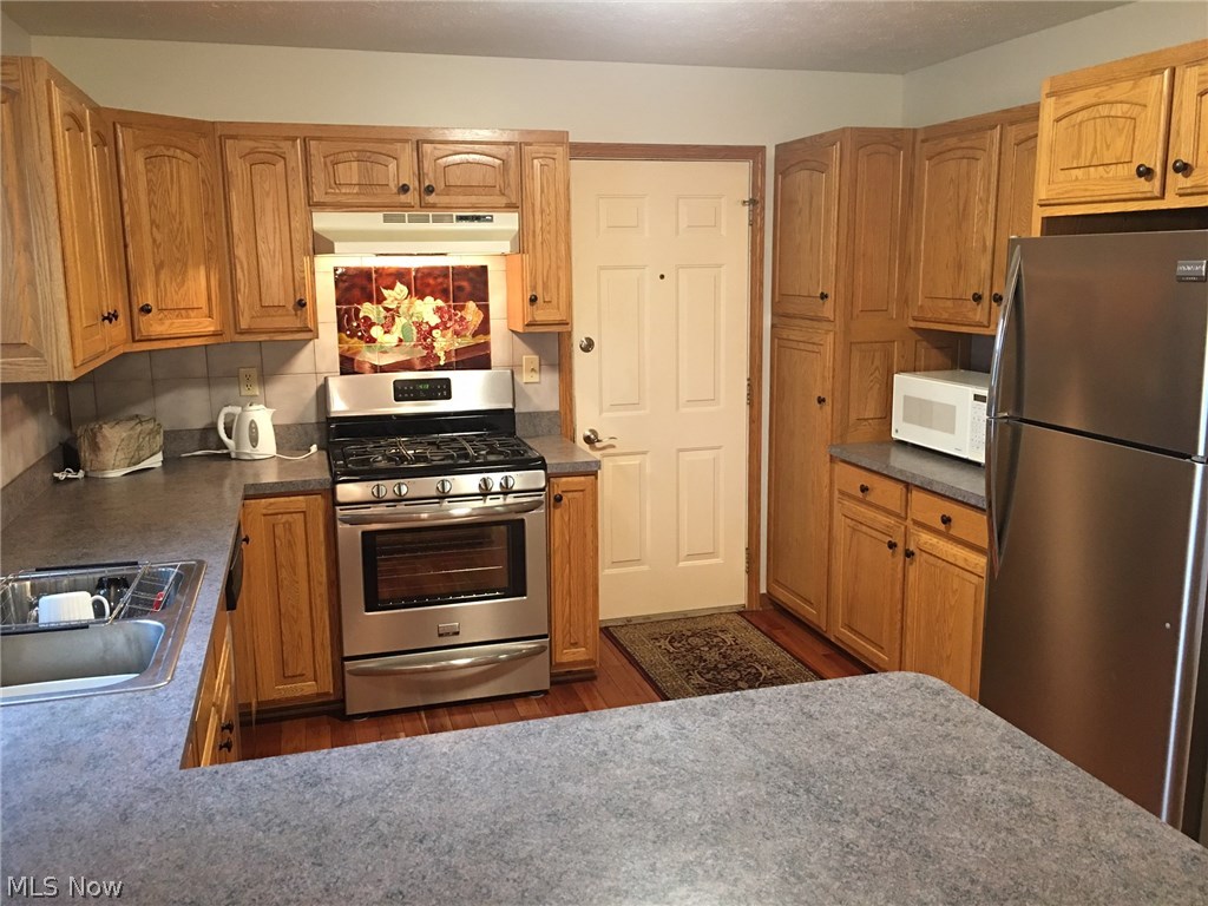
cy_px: 453
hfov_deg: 61.7
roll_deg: +1.0
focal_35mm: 29
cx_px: 604
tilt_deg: -10.2
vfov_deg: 48.2
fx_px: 1012
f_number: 2.2
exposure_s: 1/10
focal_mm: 4.15
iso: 80
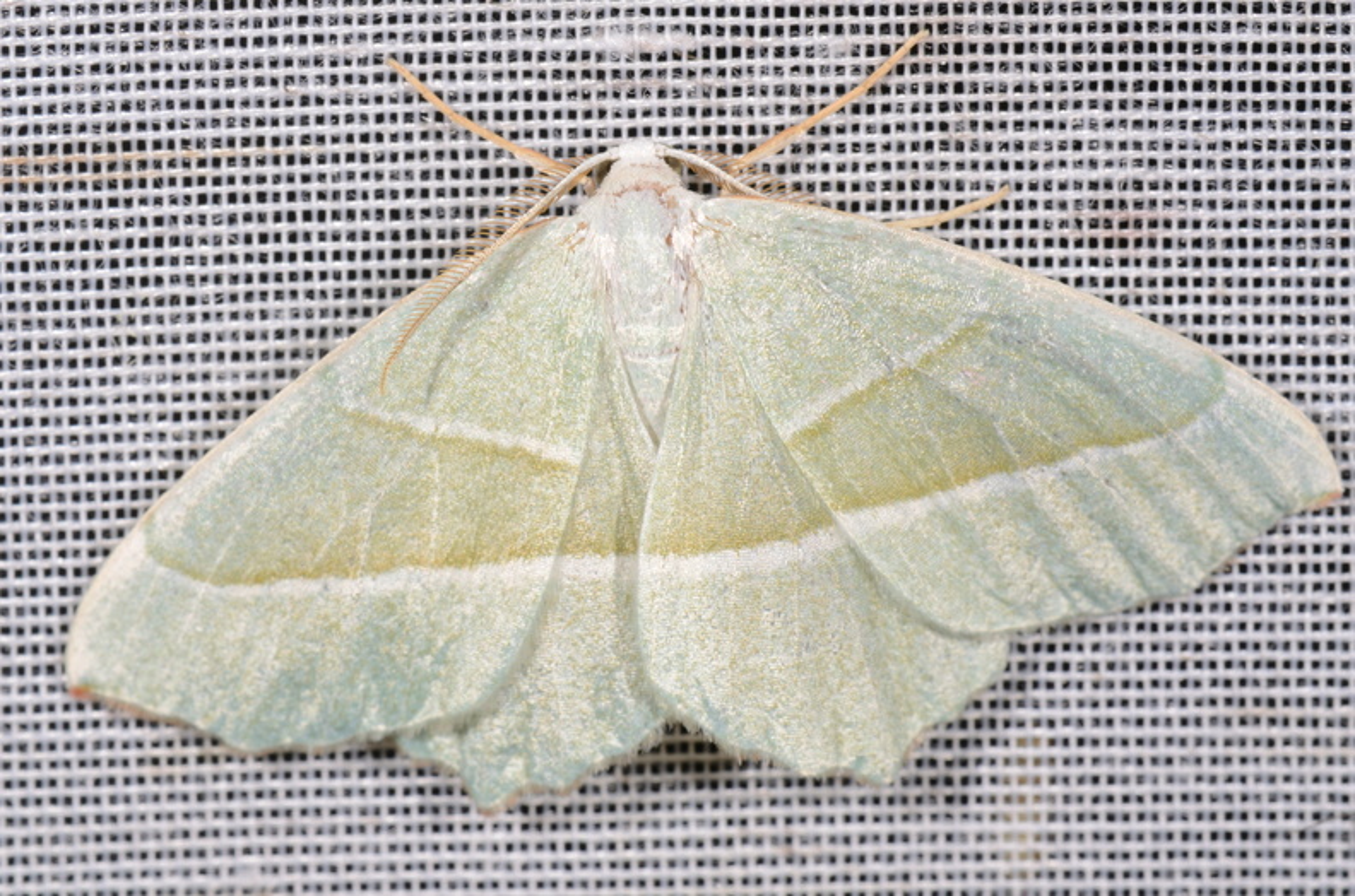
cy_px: 448
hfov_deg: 16.1
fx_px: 4787
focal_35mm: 128
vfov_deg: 10.7
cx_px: 678
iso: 100
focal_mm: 85
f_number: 25
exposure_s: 1/60
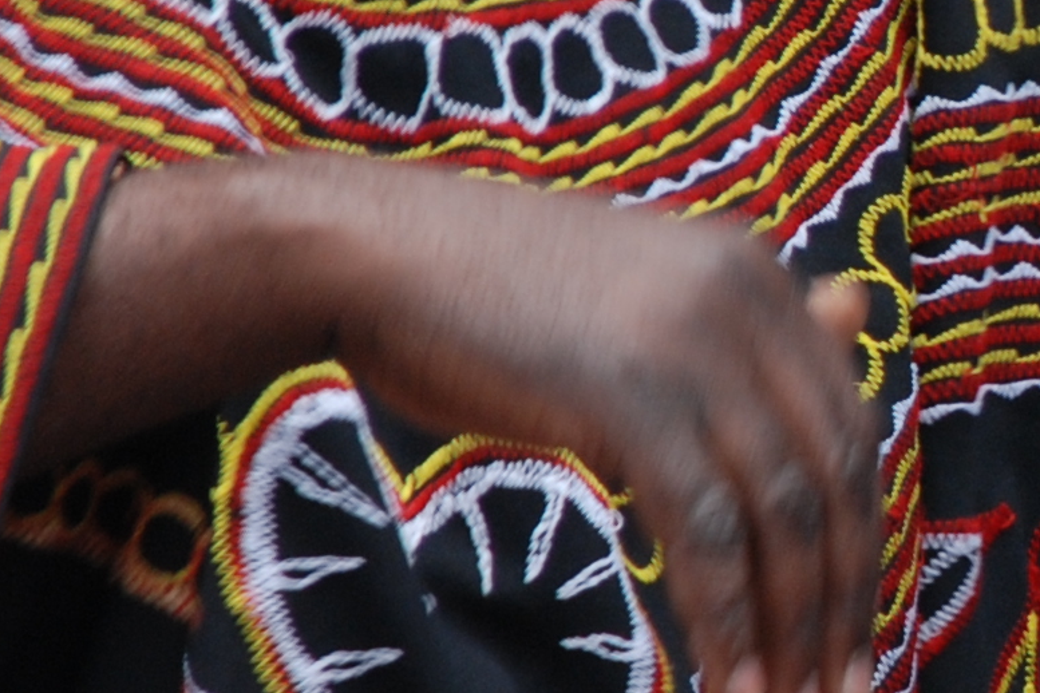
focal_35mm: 1010
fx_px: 29190
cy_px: 163
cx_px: 1345
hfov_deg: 2.0
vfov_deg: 1.4
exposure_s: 1/80
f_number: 5.6
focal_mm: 135
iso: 200
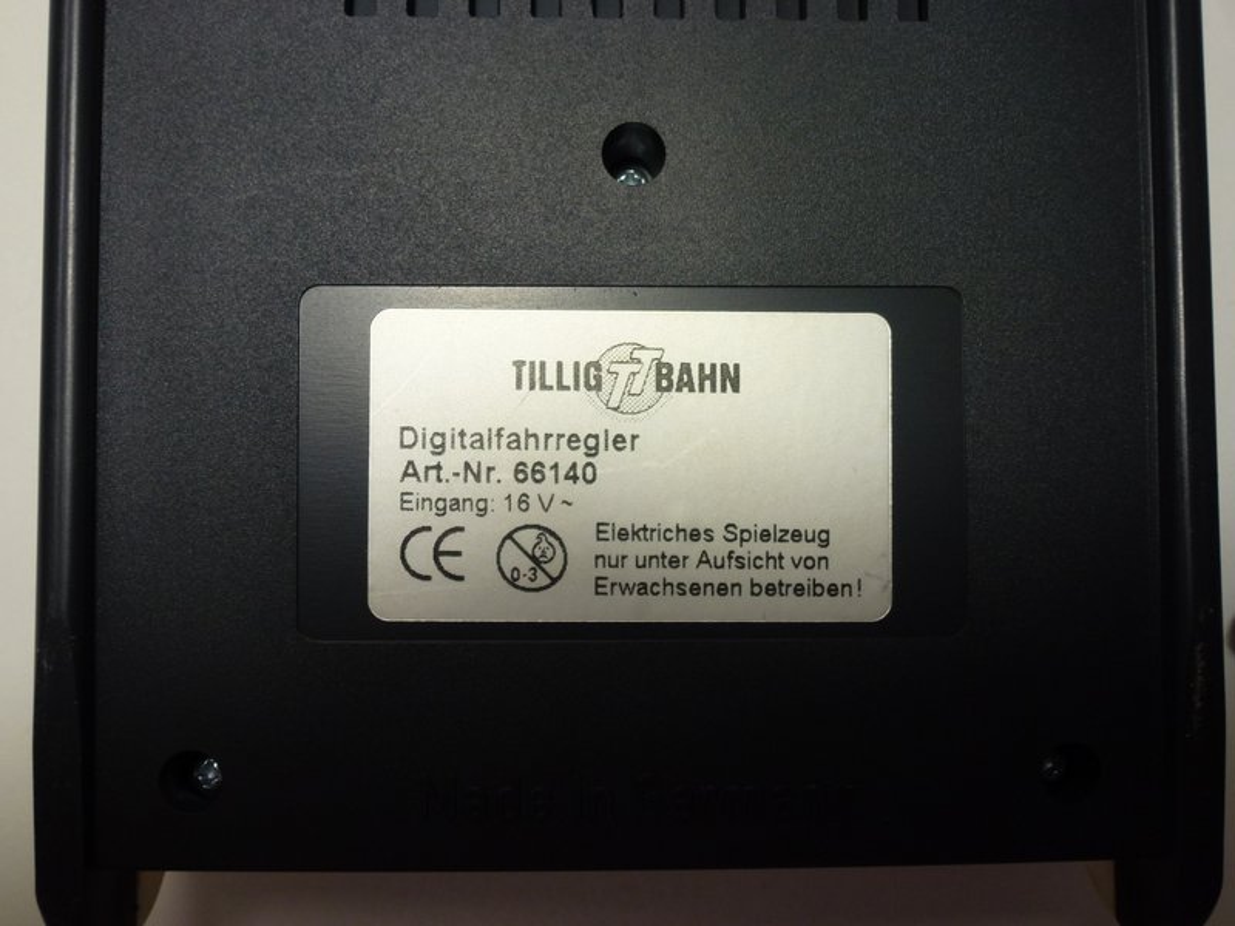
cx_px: 618
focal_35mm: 33
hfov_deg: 55.4
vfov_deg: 42.9
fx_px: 1177
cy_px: 463
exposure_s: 1/100
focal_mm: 5.9
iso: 100
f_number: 3.6
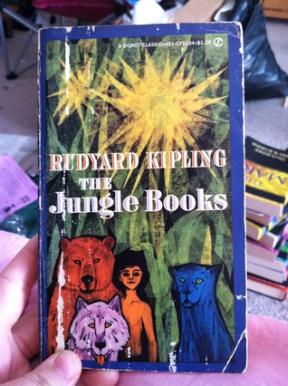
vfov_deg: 52.7
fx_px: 389
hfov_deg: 40.6
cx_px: 144
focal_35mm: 35
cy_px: 193
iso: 320
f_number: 2.8
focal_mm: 3.85
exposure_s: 1/15
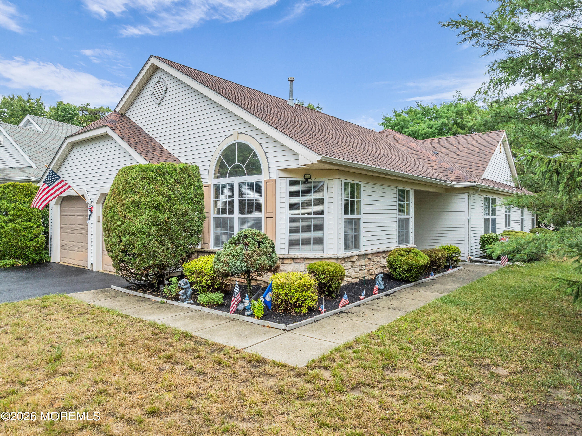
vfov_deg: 56.8
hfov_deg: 71.6
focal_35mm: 24
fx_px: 403
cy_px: 218
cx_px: 291
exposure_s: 1/1600
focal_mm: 12.29
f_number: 2.8
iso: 230
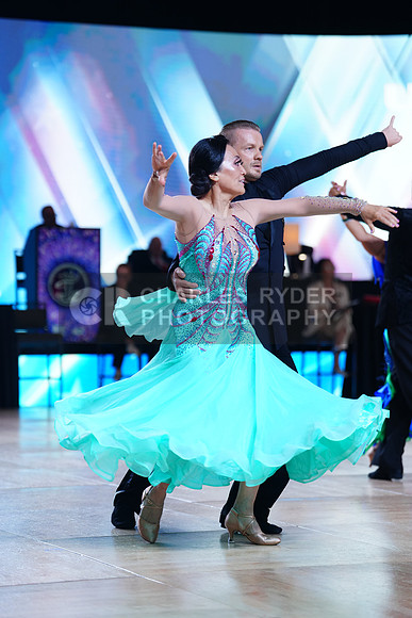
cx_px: 206
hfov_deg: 12.3
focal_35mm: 111
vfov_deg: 18.4
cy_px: 309
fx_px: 1904
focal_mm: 111
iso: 500
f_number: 2.8
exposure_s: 1/500
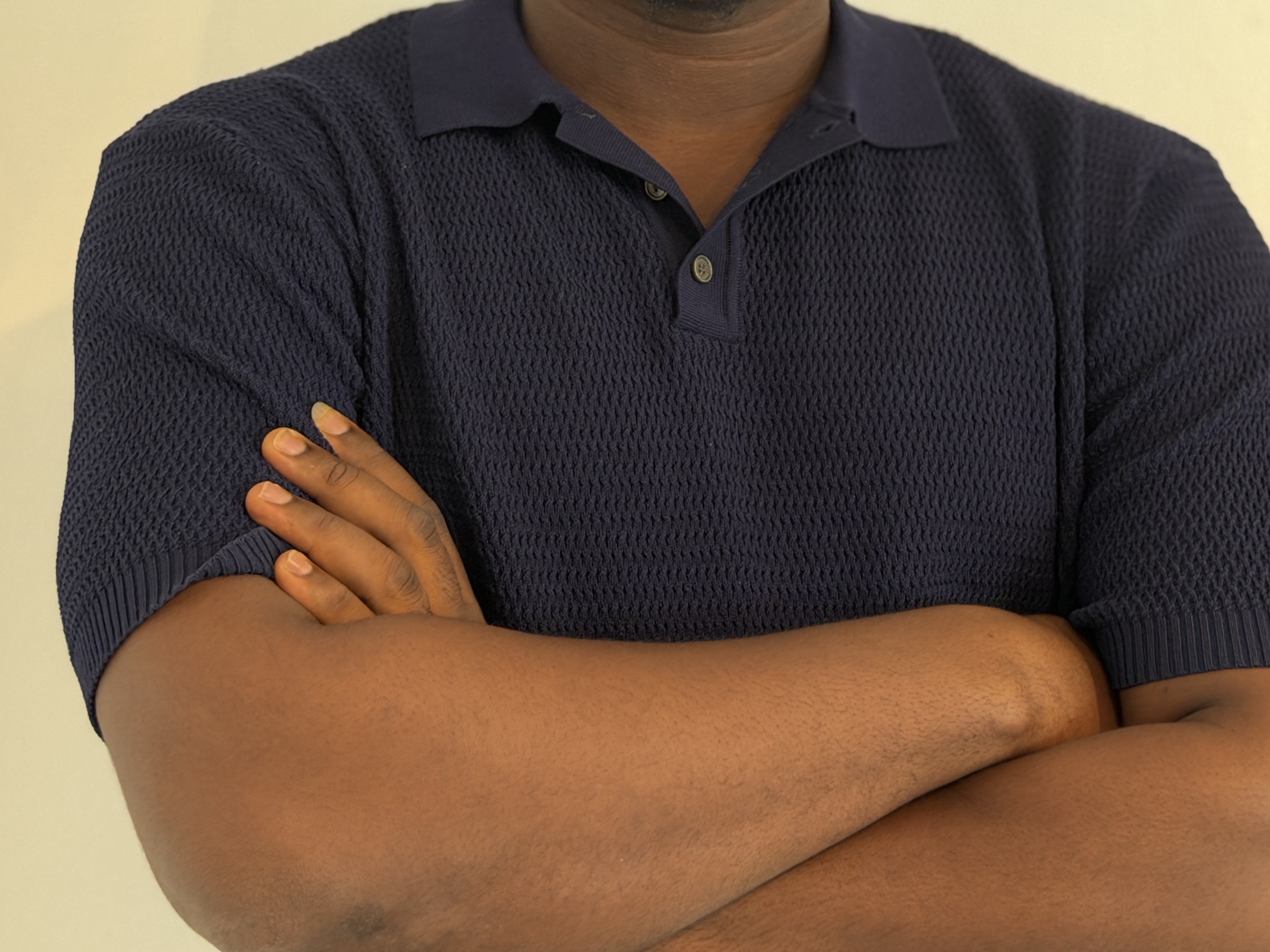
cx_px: 716
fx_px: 2788
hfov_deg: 25.6
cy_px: 145
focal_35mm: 76
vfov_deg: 19.1
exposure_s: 1/40
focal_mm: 6.76
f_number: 1.78
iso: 500
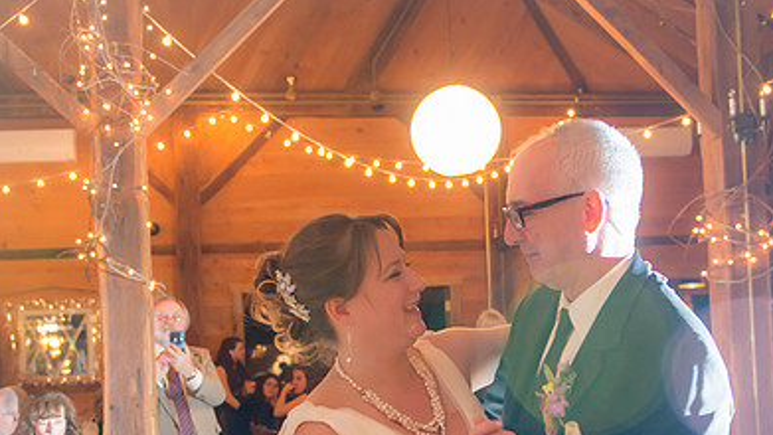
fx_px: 1148
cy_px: 323
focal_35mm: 56
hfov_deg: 37.2
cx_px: 439
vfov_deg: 21.3
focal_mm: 27
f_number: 2.8
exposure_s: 1/50
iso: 1250
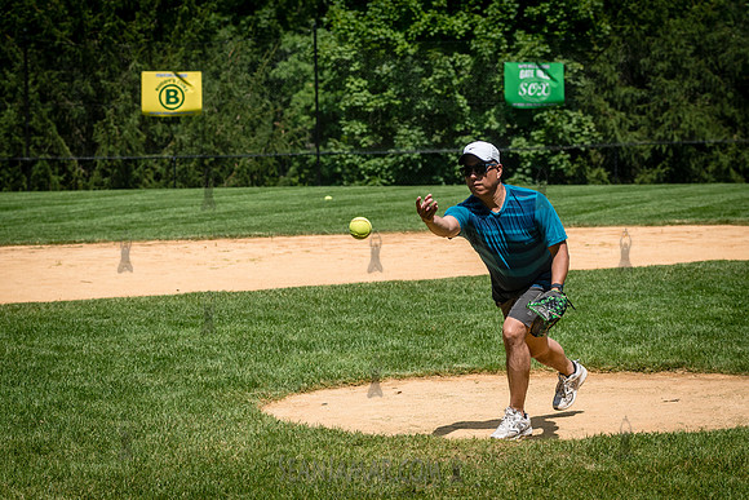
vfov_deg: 10.0
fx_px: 2849
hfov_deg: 15.0
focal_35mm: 137
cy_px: 234
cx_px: 393
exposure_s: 1/1250
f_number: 4.5
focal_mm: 100
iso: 200
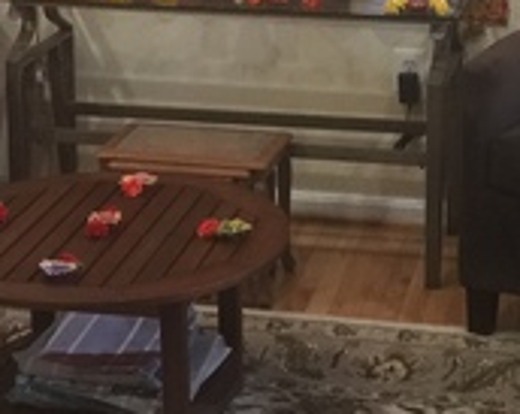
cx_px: 301
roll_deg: -0.9
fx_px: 1690
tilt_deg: -11.8
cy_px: -27
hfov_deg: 17.5
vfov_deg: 13.7
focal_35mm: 110
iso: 100
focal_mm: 4.15
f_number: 2.2
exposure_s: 1/15
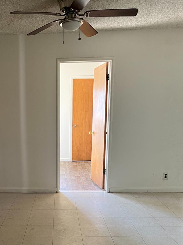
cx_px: 41
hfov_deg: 32.8
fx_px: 303
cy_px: 177
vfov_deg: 42.8
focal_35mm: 43
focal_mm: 5.1
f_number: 1.6
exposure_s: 1/60
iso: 200
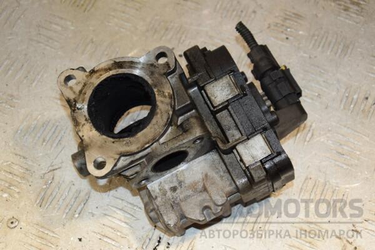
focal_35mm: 75
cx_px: 188
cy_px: 125
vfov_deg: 18.2
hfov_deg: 27.0
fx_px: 781
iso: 800
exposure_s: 1/200
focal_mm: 50
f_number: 7.1
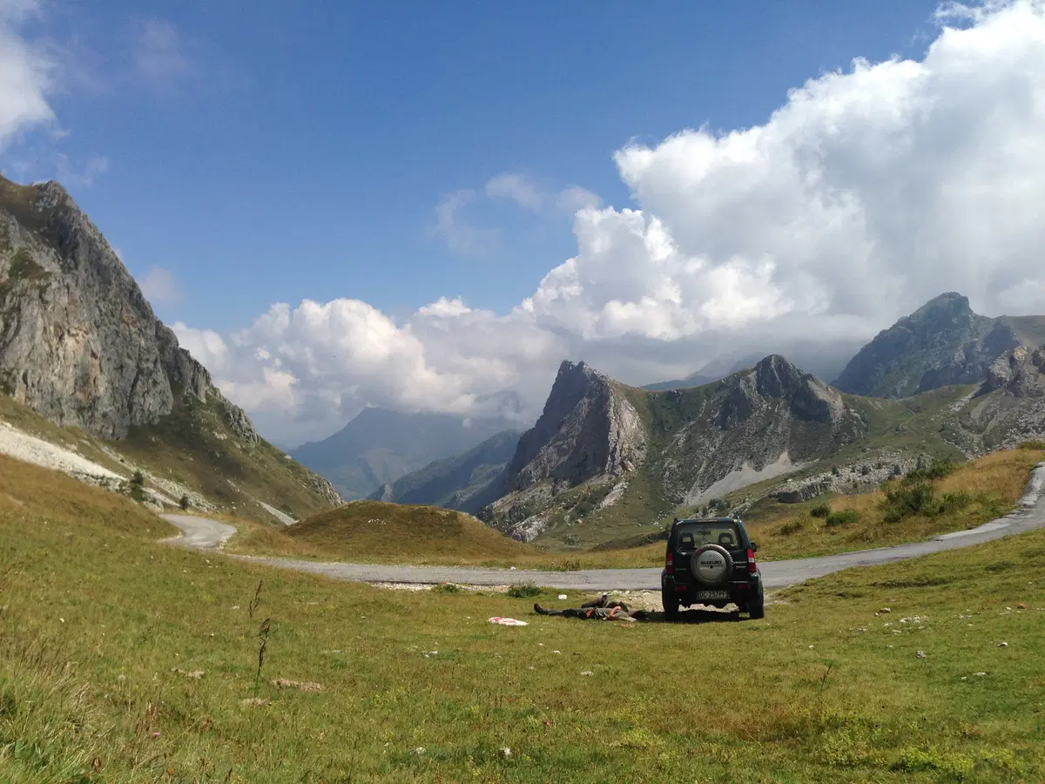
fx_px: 996
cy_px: 392
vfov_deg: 42.9
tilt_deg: +1.2
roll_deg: +0.0
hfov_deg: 55.4
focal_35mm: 33
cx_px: 522
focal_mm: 4.12
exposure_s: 1/3012
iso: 50
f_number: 2.4
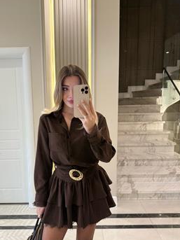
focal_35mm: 28
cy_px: 132
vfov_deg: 63.3
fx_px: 194
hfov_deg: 49.7
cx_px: 83
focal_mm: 6.76
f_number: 1.78
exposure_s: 1/50
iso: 160
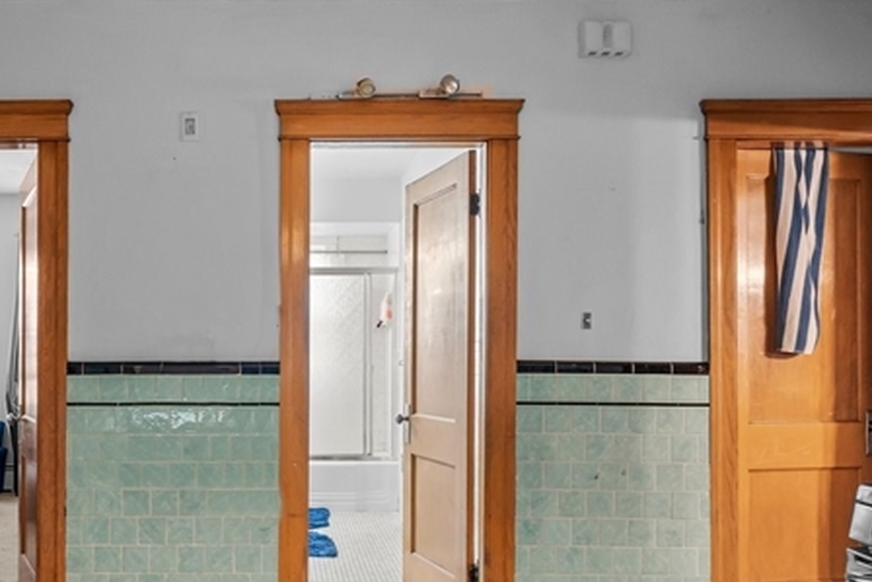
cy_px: 355
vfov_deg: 40.9
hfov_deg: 56.3
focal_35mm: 32
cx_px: 236
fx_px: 775
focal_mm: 14
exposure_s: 1/8
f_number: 4
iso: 800
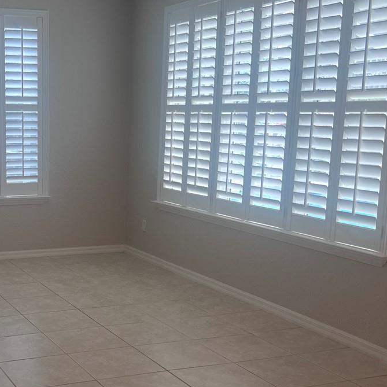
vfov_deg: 31.0
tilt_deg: -11.0
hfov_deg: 30.1
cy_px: 241
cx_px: 60
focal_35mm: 55
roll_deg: -0.3
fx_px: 696
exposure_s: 1/120
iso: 50
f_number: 1.5
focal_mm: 5.7
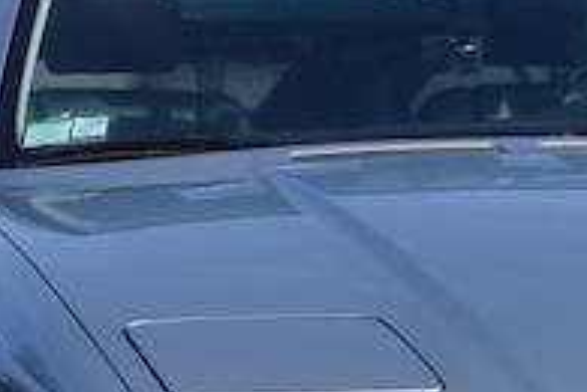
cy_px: 380
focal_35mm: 382
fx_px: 6228
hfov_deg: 5.4
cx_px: 566
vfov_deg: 3.6
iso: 400
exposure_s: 1/1600
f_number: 6.3
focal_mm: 62
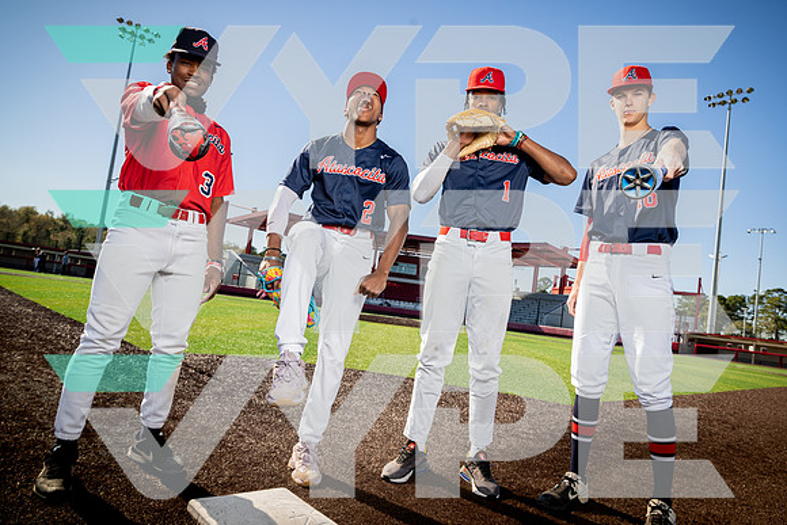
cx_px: 394
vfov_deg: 46.4
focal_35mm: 28
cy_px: 262
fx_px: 612
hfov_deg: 65.5
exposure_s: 1/250
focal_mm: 28
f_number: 8
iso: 125
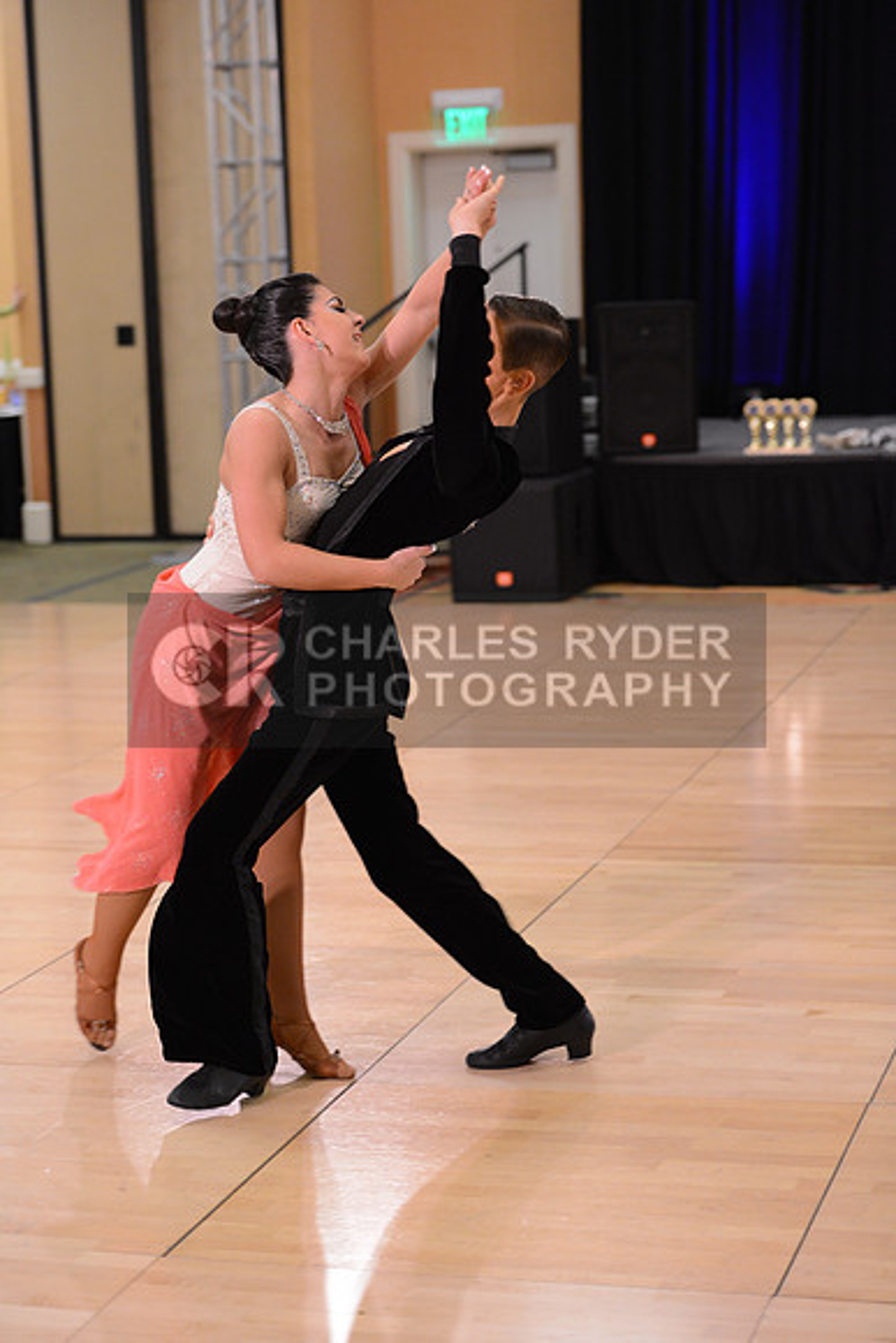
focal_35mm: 78
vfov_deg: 26.0
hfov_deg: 17.5
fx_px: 2910
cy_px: 672
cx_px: 448
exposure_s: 1/250
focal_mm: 78
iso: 2500
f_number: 2.8
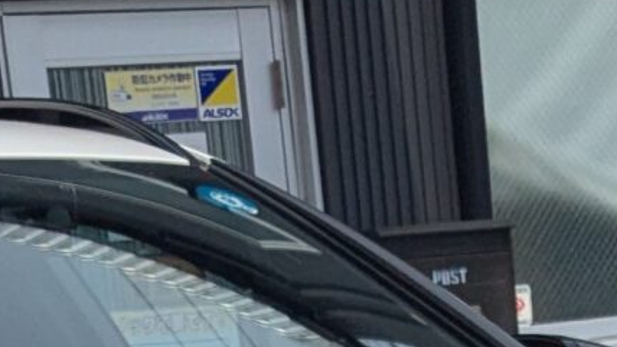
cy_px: 1248
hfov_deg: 12.2
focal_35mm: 176
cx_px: 285
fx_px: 2880
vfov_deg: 6.1
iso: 99
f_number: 1.73
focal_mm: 4.38
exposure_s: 1/7812
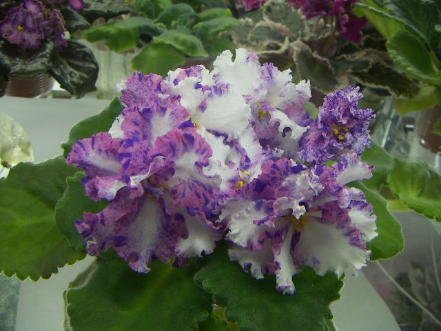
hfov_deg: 51.4
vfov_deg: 39.7
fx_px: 459
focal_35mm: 36
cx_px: 220
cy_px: 166
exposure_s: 1/60
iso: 50
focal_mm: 4.7
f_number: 2.8
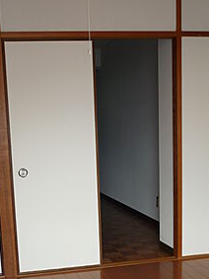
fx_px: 451
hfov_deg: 26.0
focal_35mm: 56
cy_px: 227
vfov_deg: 33.3
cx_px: 80
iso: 100
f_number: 2.8
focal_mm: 5.5
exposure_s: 1/40
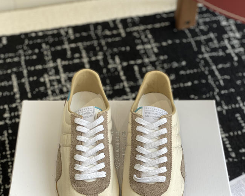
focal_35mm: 68
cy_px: 133
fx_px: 493
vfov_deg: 22.4
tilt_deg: -50.2
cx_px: 122
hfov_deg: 27.9
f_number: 2
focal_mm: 6
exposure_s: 1/122
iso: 20
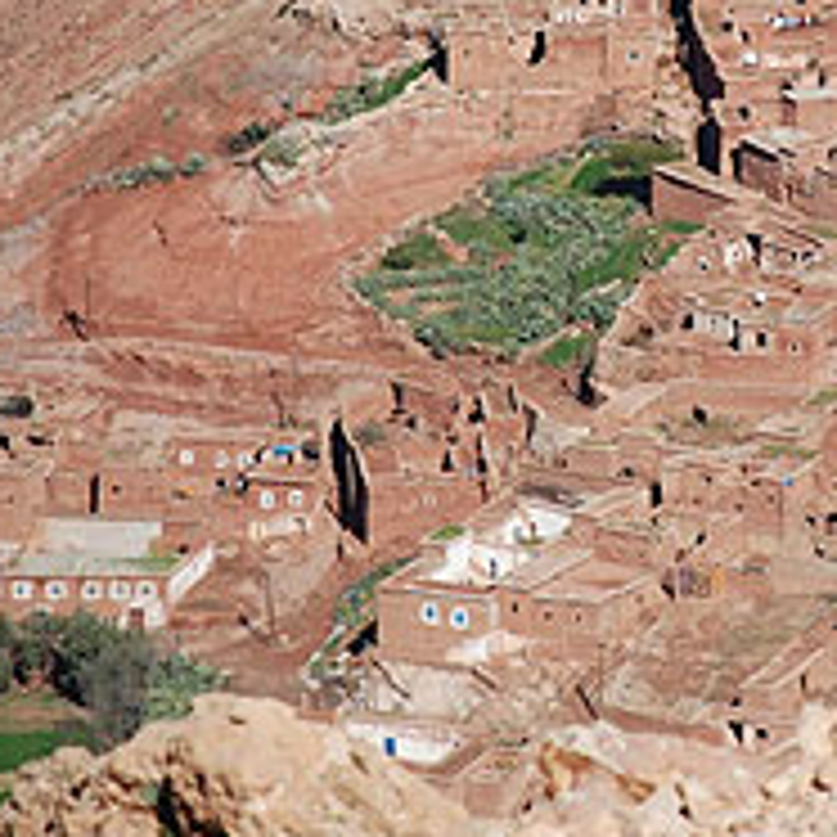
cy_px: 266
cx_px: 666
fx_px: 11408
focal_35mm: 417
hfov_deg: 4.2
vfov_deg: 4.2
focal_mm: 135
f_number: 5.6
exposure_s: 1/500
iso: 100
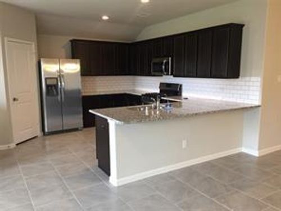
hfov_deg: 61.7
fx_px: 235
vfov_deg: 48.2
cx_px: 140
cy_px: 106
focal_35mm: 29
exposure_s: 1/30
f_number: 2.2
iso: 100
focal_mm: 4.15
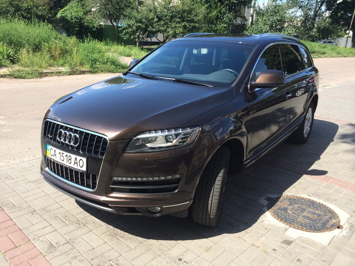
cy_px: 133
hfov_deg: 60.0
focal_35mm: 30
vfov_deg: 46.8
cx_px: 178
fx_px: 308
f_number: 2.2
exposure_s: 1/1053
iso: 32
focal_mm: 4.12
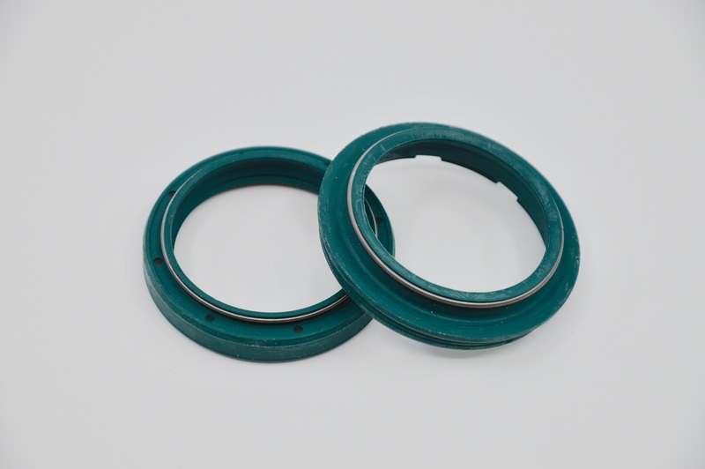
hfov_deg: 13.1
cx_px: 352
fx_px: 3082
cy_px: 234
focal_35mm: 158
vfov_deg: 8.7
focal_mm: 105
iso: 100
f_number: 6.3
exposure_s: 1/160
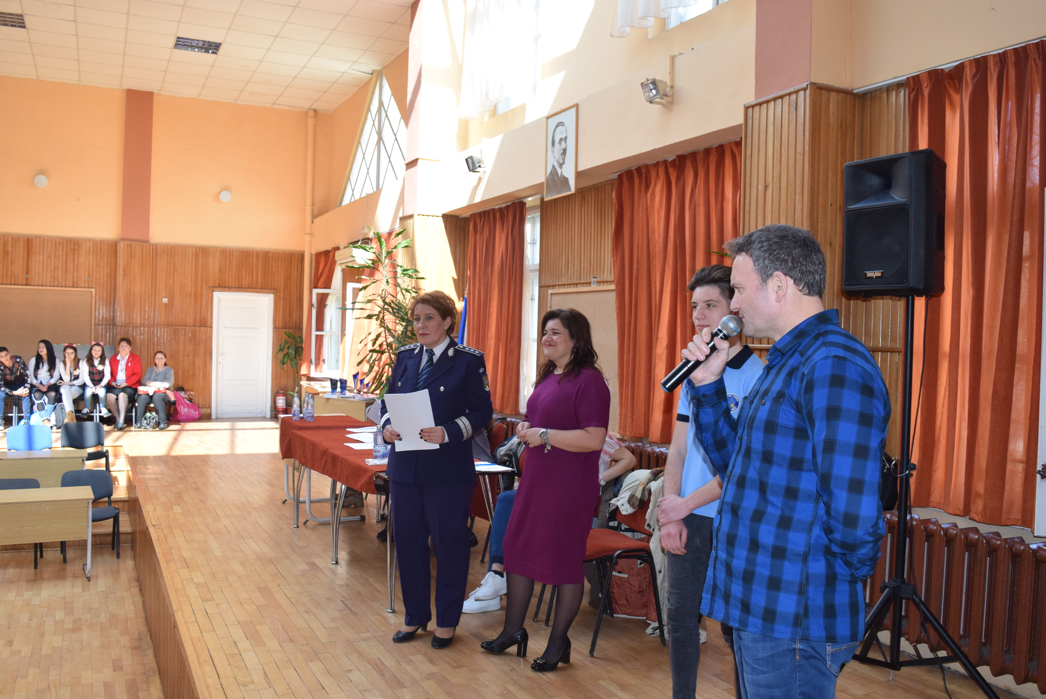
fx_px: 872
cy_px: 350
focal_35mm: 30
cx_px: 523
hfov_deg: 61.9
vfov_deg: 43.7
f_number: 5.6
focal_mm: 20
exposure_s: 1/125
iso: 800
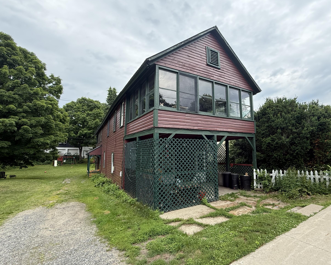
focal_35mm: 17
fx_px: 167
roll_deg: +0.2
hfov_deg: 89.3
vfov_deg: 76.9
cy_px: 138
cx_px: 184
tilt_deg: +5.5
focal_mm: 2.22
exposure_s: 1/324
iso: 64
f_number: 2.2
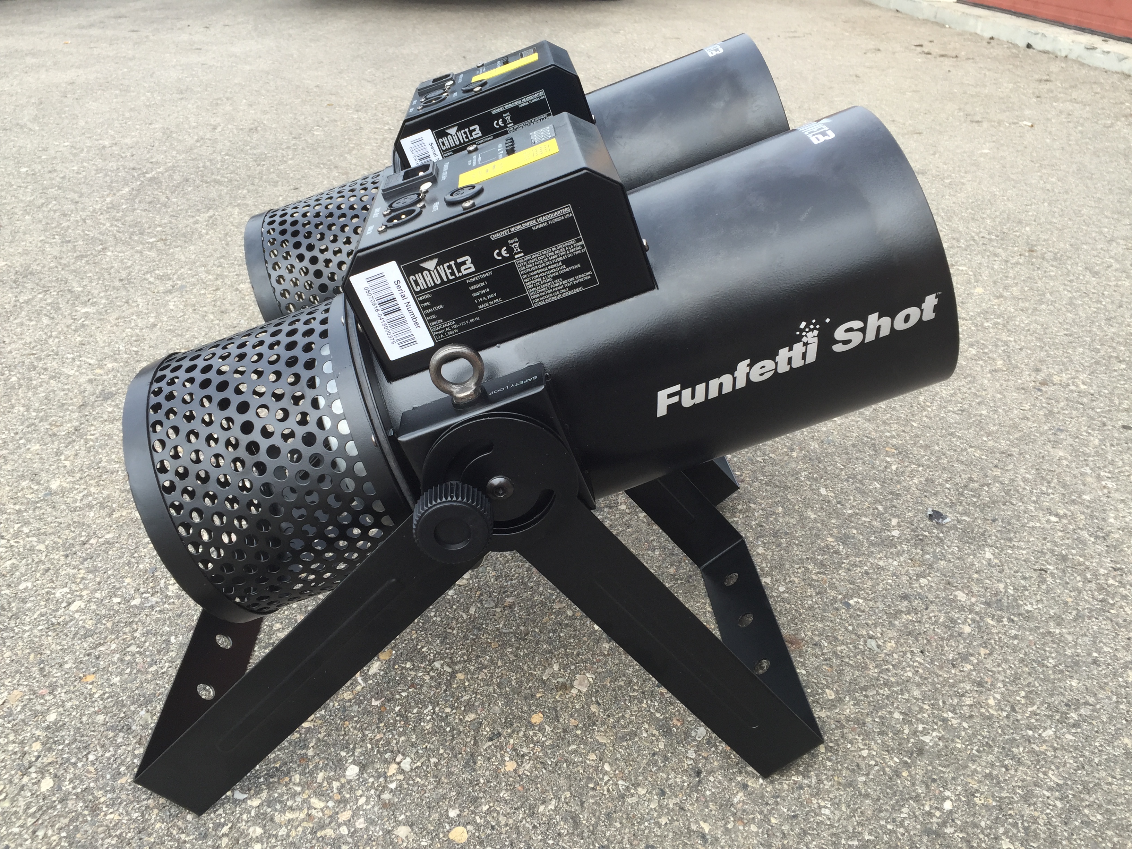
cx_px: 566
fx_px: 948
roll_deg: -1.9
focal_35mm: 29
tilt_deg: -26.5
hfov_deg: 61.7
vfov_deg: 48.2
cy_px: 424
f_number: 2.2
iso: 32
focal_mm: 4.15
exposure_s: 1/373
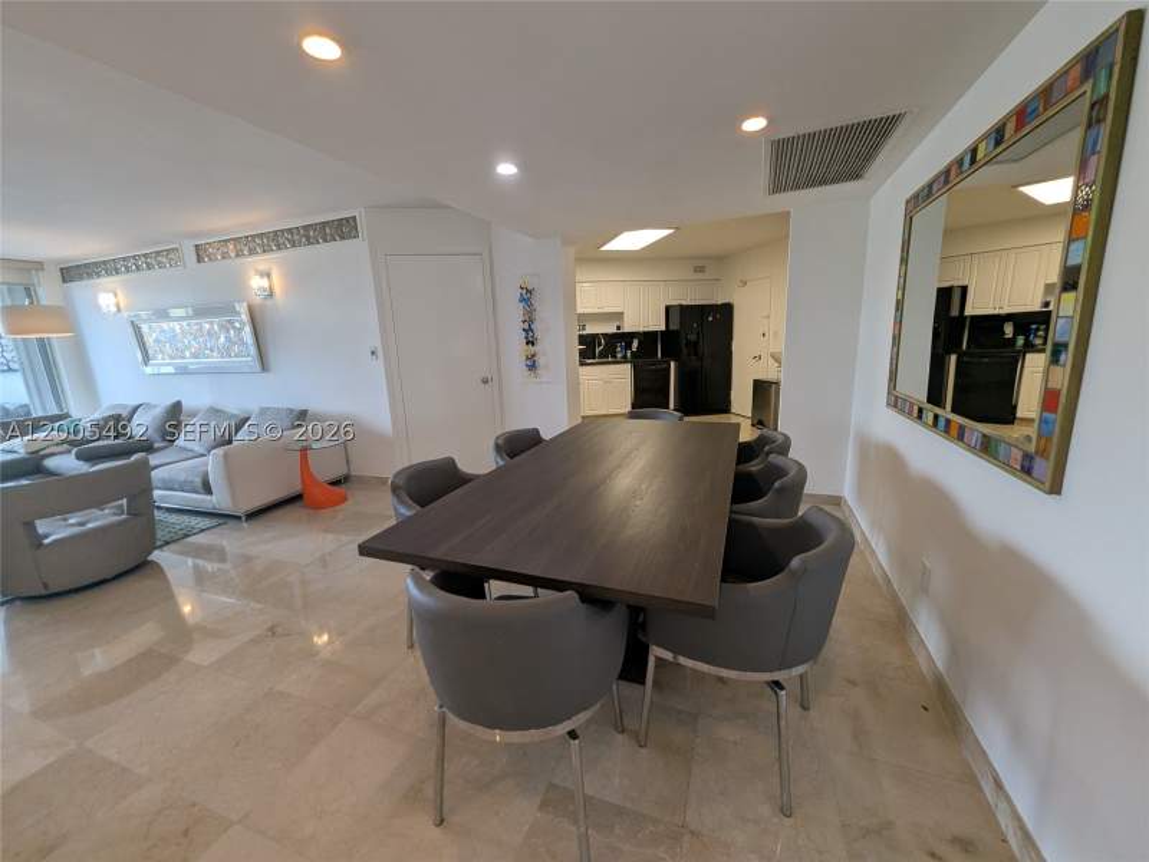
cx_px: 574
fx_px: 432
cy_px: 431
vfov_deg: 89.9
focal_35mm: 13
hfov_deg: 106.2
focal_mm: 1.95
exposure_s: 1/60
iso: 54
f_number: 2.2
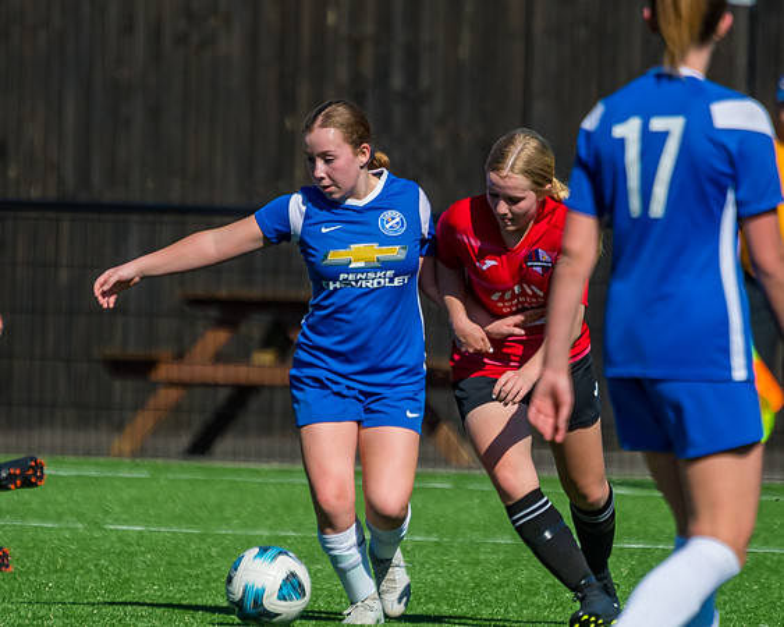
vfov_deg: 2.2
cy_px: 465
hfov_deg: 2.8
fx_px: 16279
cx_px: 391
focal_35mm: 702
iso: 400
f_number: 4
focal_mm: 280
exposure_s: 1/6400
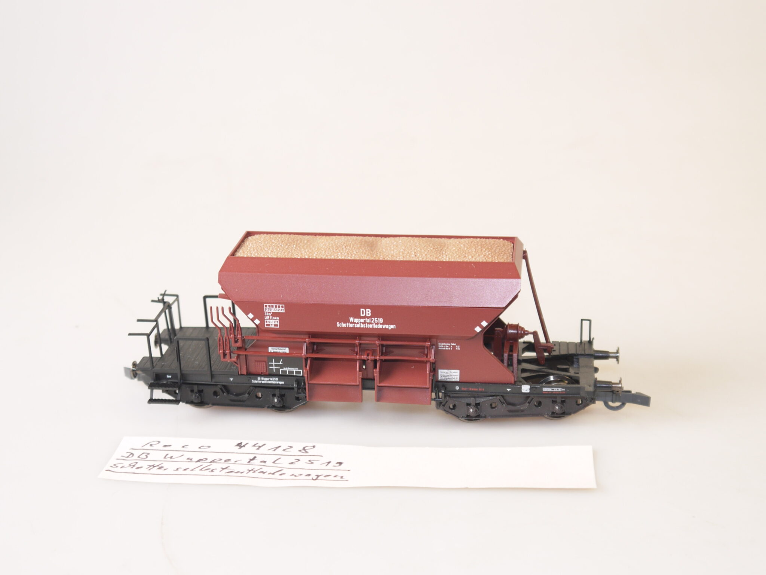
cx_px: 383
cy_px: 288
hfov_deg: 34.3
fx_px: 1239
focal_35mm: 56
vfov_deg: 26.1
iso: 100
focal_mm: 20
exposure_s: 1/40
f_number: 4.2
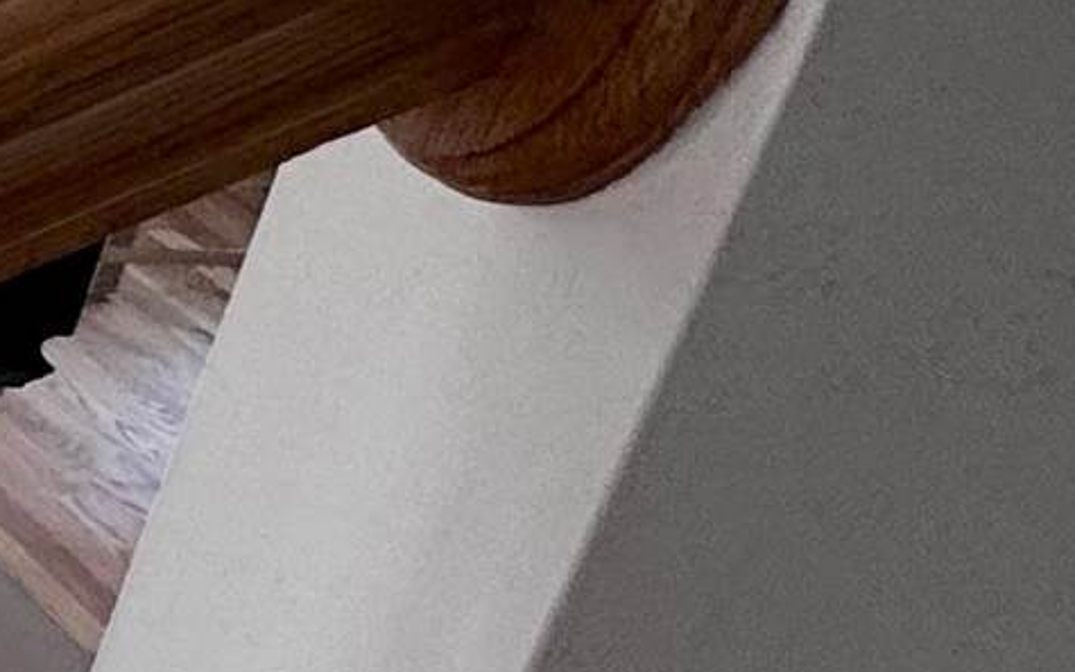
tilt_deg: -22.9
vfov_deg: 13.3
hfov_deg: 11.4
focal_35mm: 96
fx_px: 2813
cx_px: -2184
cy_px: -75
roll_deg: -1.2
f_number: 2.2
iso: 50
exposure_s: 1/120
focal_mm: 2.22
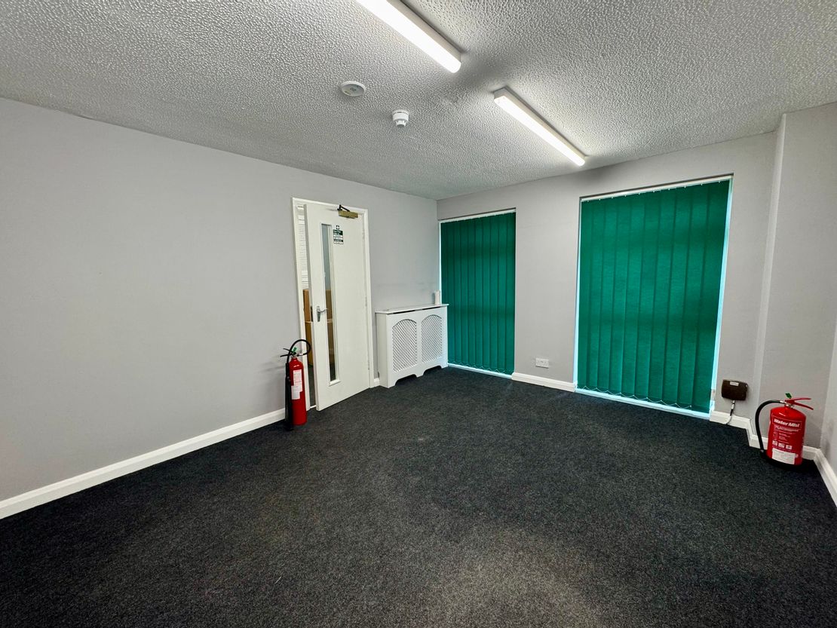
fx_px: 339
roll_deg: +1.7
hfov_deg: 102.1
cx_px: 418
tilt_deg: -5.4
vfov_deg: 85.7
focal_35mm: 14
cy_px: 314
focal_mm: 2.22
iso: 160
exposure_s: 1/100
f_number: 2.2
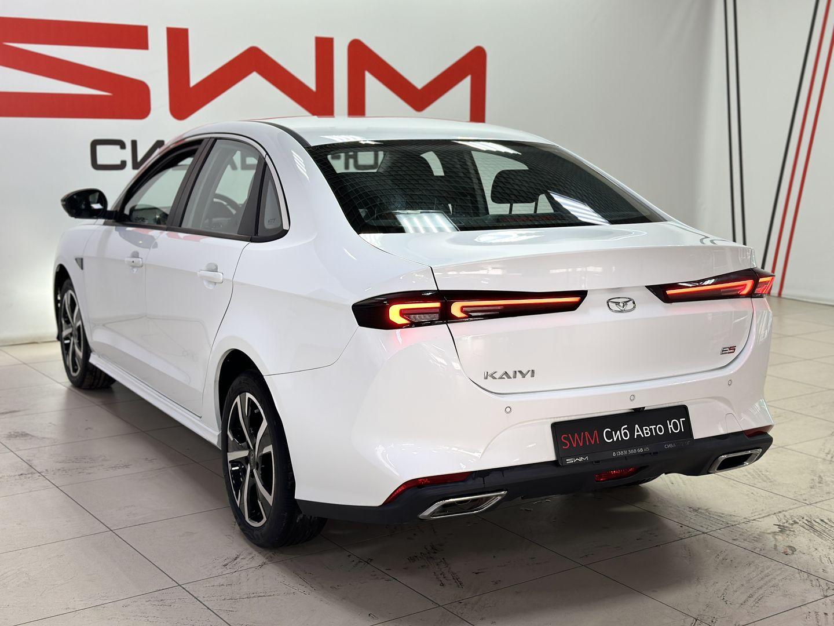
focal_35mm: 48
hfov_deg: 39.7
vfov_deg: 30.3
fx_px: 1156
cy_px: 313
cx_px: 417
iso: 64
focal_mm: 6.86
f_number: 1.78
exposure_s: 1/100
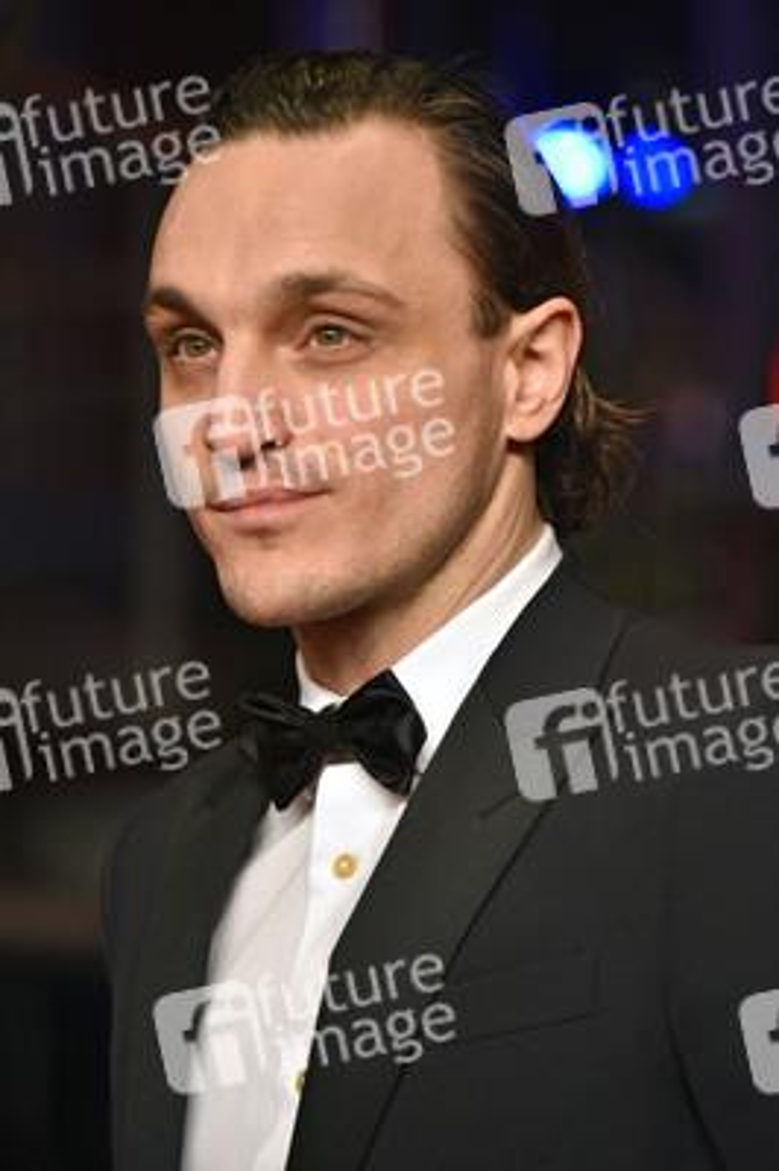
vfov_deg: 9.0
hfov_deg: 6.0
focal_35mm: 230
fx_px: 7478
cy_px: 586
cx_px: 390
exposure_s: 1/250
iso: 3200
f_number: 5.6
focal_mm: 230
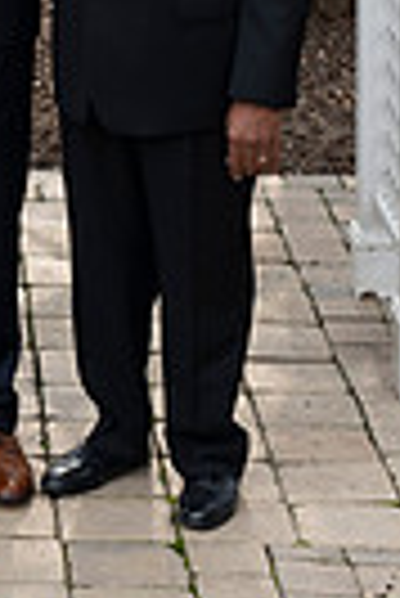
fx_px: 2809
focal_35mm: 169
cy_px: 22
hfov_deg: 8.0
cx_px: -112
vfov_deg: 12.0
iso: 100
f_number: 3.2
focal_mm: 50
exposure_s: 1/250
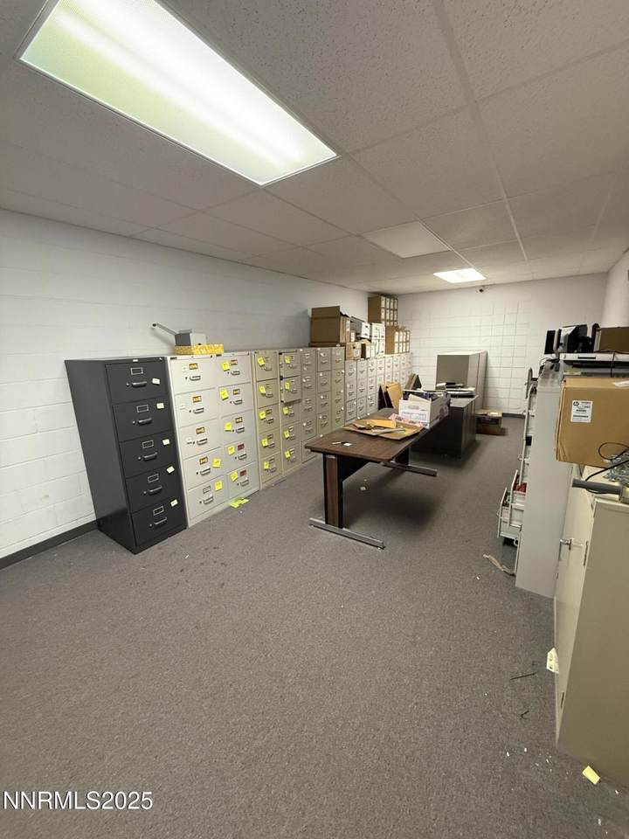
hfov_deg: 85.7
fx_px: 339
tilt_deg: -12.9
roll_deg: +1.3
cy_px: 420
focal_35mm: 14
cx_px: 314
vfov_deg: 102.1
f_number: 2.2
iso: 400
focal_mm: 2.22
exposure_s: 1/60
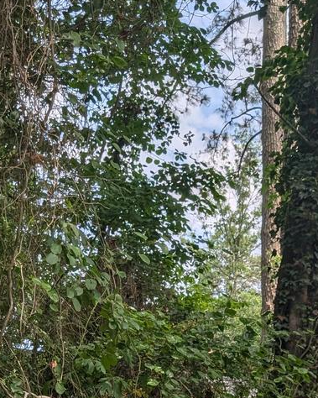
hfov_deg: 19.9
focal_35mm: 76
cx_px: 62
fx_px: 894
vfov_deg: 23.8
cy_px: 410
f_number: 1.68
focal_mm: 6.9
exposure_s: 1/3534
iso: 20
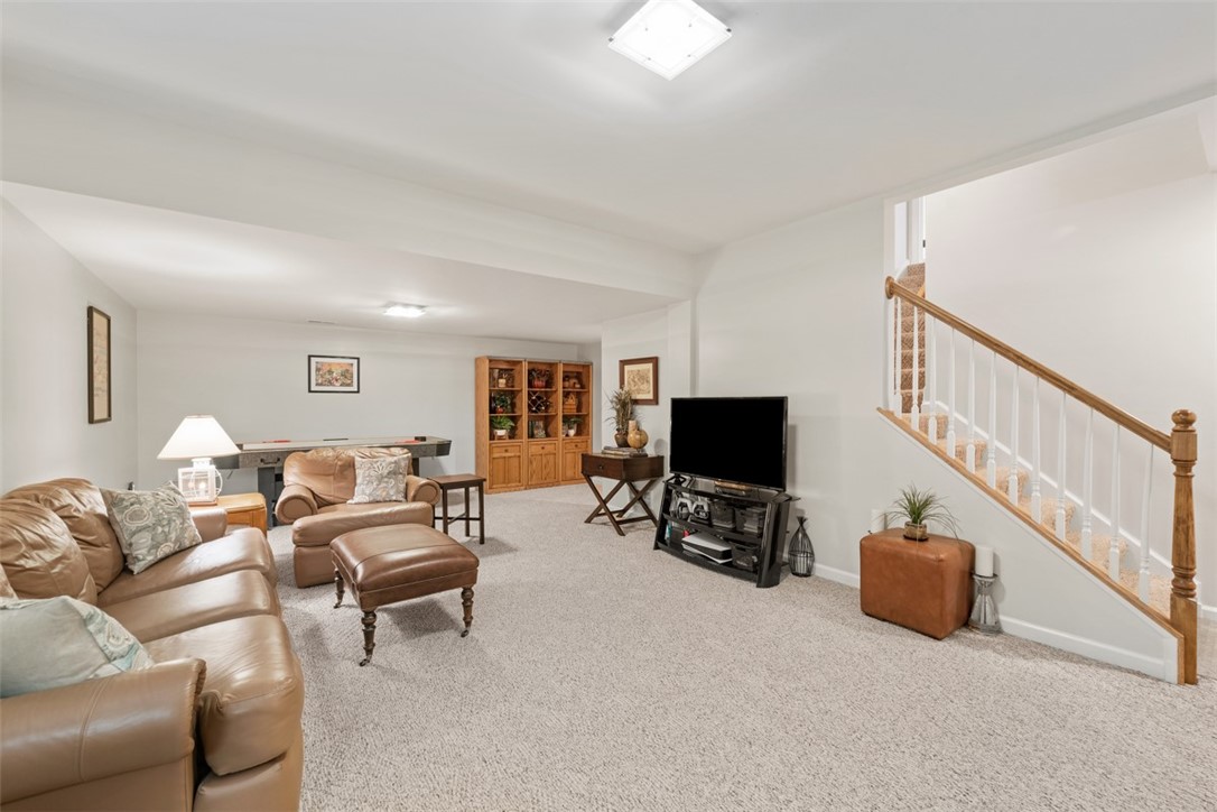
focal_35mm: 14
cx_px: 608
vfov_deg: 81.2
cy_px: 406
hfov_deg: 104.3
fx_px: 473
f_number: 8
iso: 400
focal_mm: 14
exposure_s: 1.5
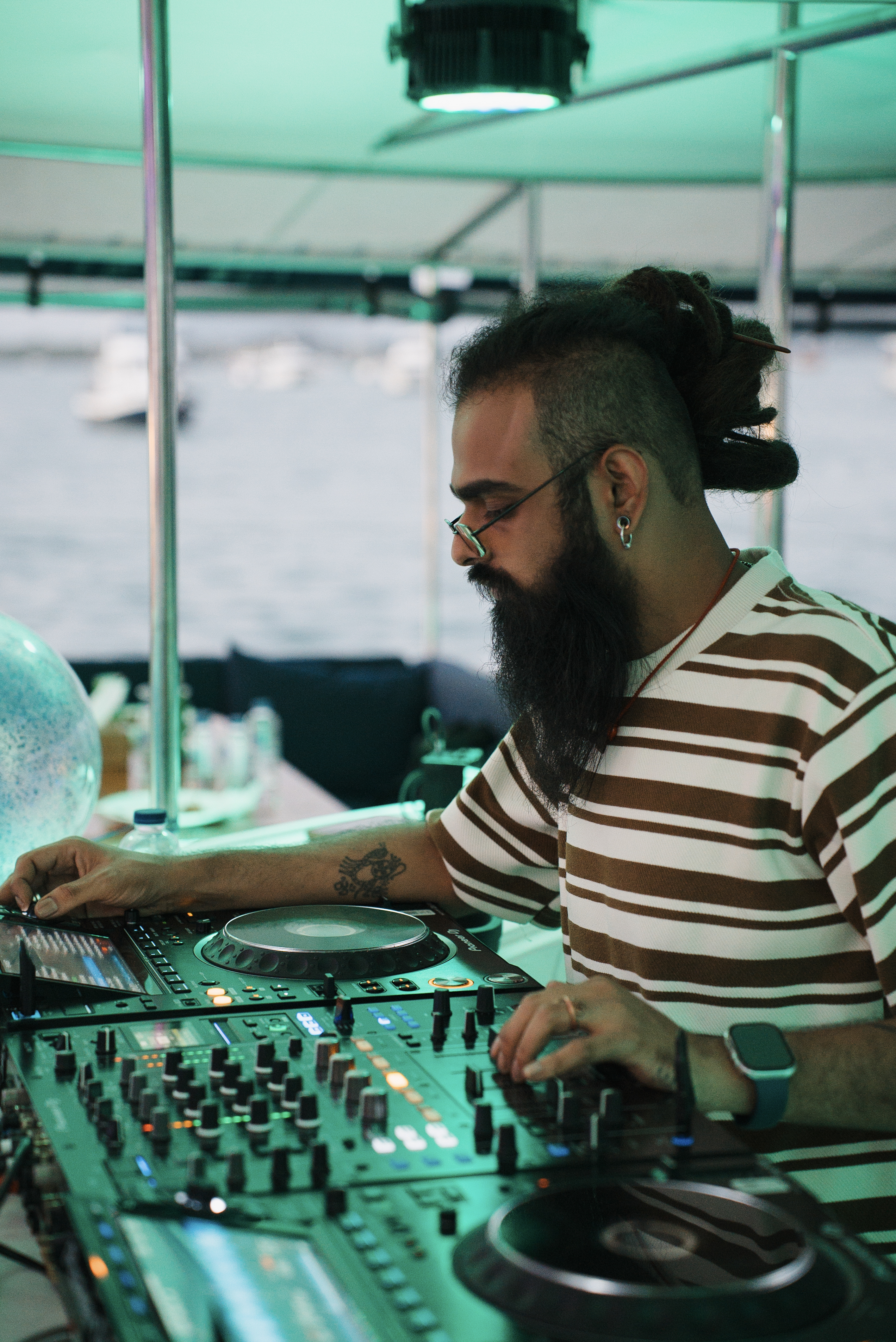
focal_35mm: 70
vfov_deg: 28.8
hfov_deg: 19.5
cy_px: 671
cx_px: 448
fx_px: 2610
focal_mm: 70
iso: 3200
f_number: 2.8
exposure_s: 1/200
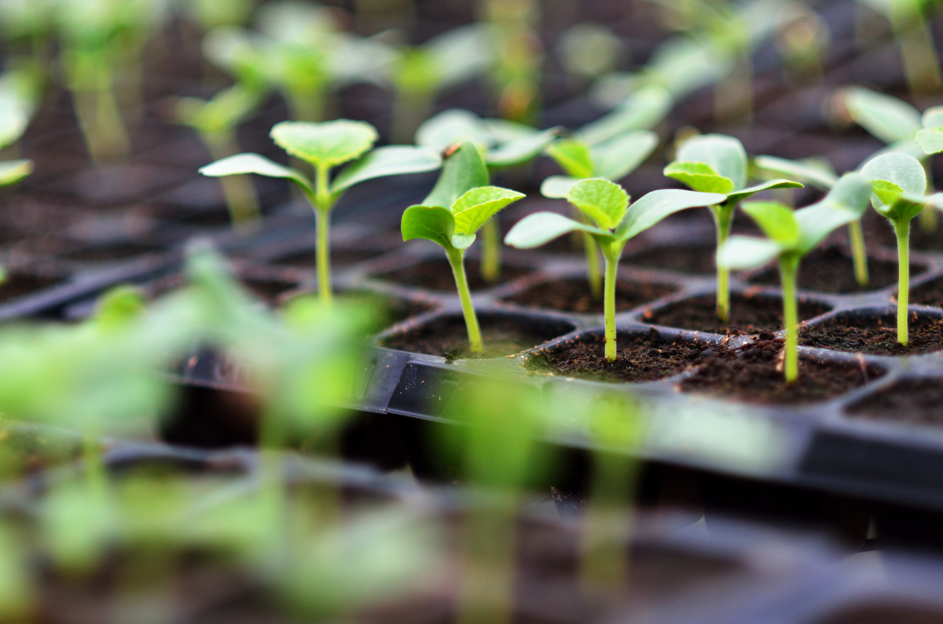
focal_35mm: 128
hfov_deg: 16.1
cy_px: 312
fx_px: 3333
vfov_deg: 10.7
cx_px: 472
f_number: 2.2
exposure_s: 1/1600
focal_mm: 85
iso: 200
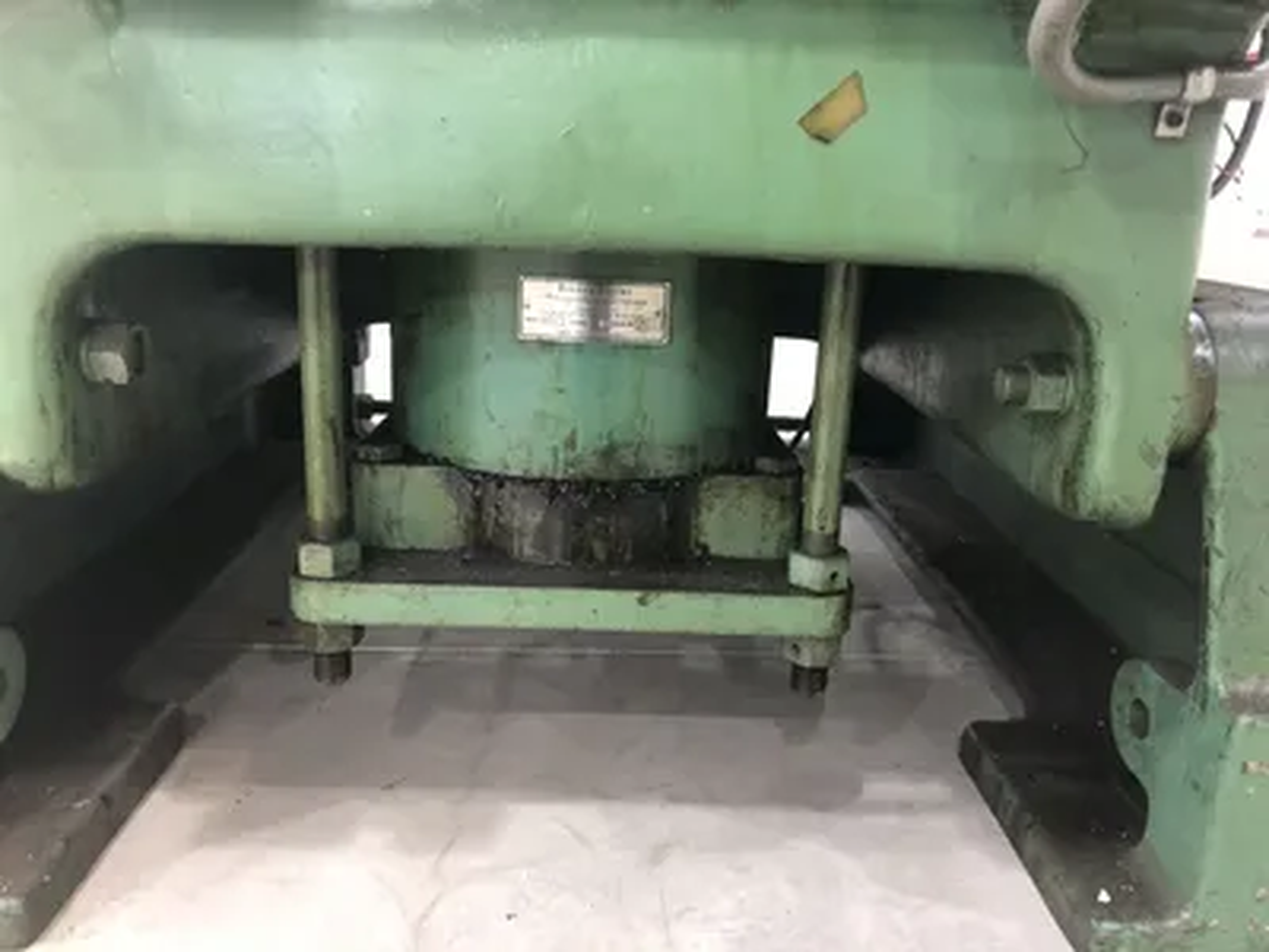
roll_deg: -0.7
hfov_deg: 63.4
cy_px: 476
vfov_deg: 49.7
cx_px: 634
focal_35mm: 28
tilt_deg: -16.7
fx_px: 1026
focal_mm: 4
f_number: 1.8
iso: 50
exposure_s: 1/15
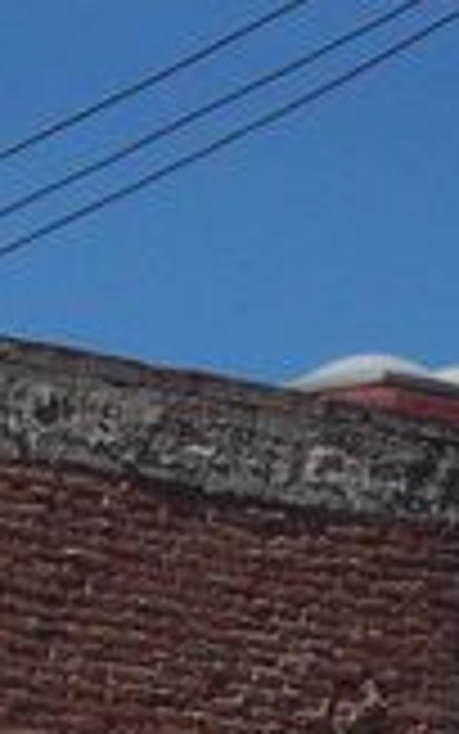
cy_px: 1094
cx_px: -54
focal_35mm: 457
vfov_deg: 4.6
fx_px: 9139
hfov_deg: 2.9
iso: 80
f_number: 8.5
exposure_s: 1/398
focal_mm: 18
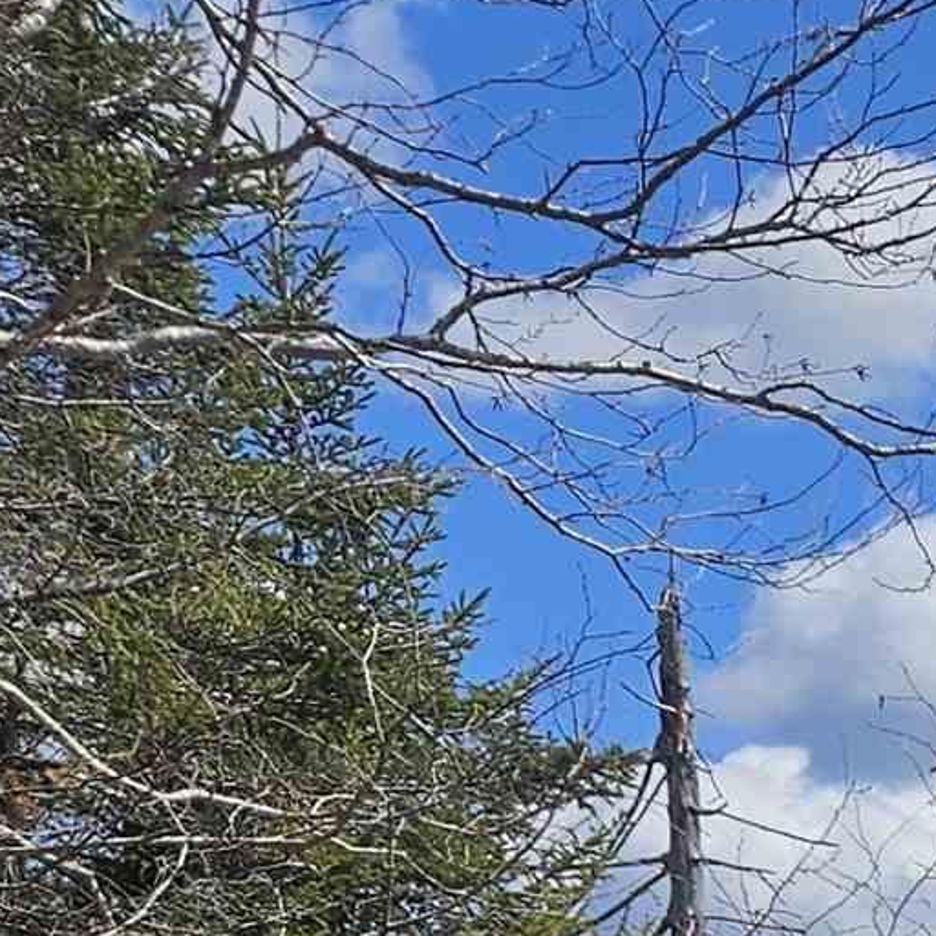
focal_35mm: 122
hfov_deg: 12.6
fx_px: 3732
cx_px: 1837
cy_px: 2035
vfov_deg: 12.2
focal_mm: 5.4
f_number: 1.8
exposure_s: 1/2302
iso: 25
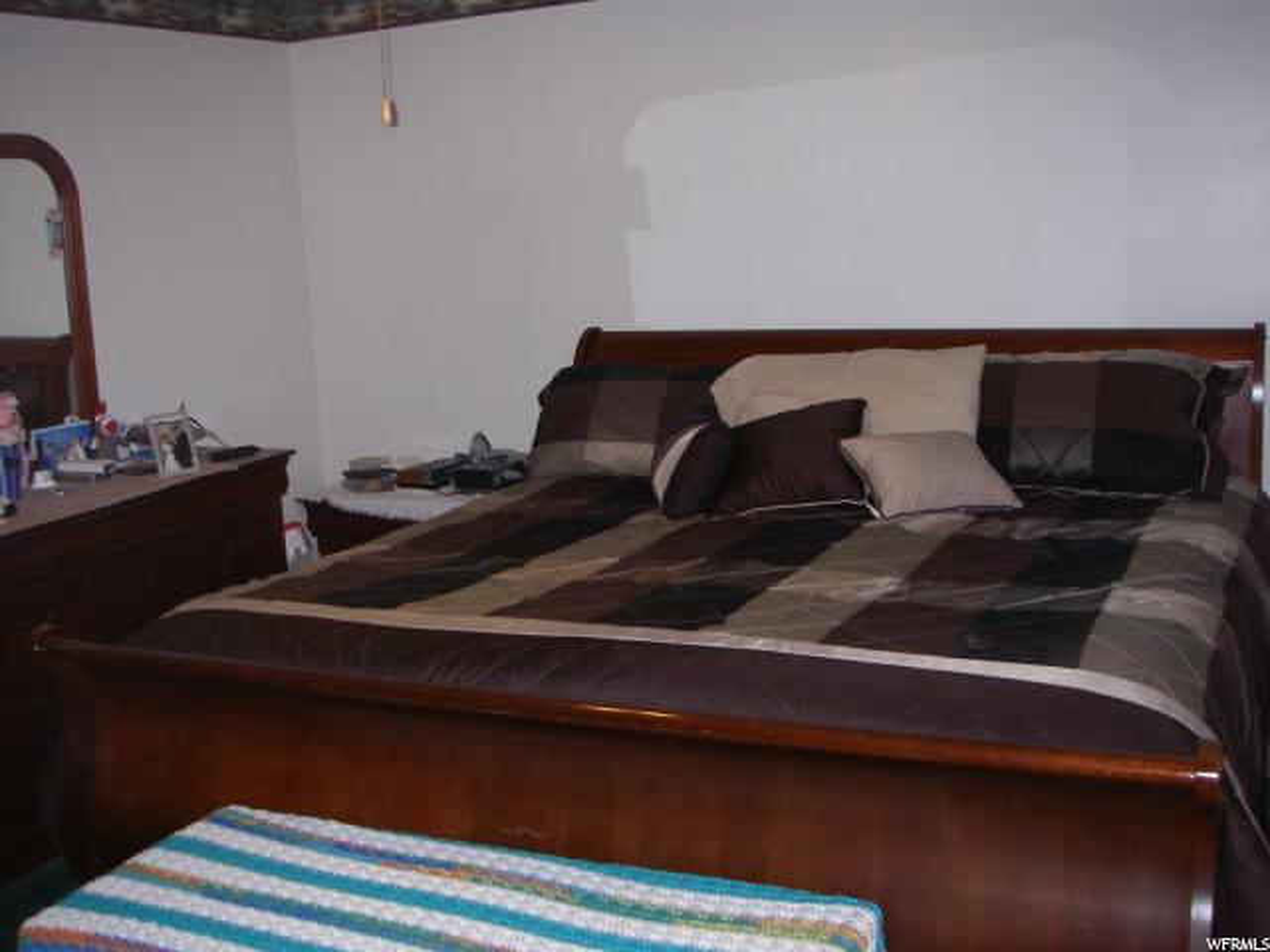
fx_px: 1394
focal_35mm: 38
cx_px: 635
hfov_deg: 49.0
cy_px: 476
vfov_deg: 37.7
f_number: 3.3
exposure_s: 1/40
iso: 200
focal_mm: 6.3
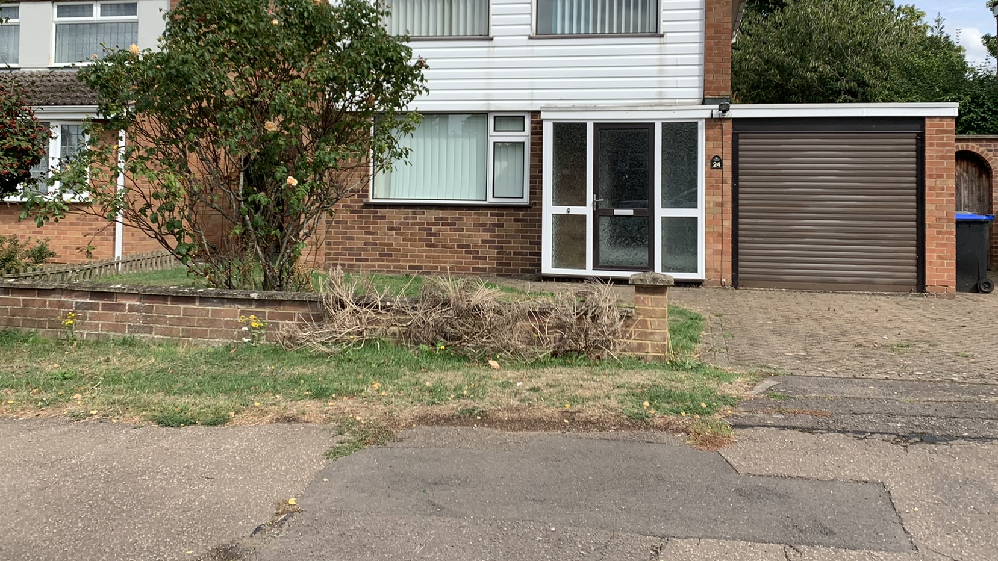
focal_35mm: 35
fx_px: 926
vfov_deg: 33.3
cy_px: 167
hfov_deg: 56.6
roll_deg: -1.1
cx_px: 507
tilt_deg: +3.4
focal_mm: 4.25
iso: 25
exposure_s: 1/1748
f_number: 1.8
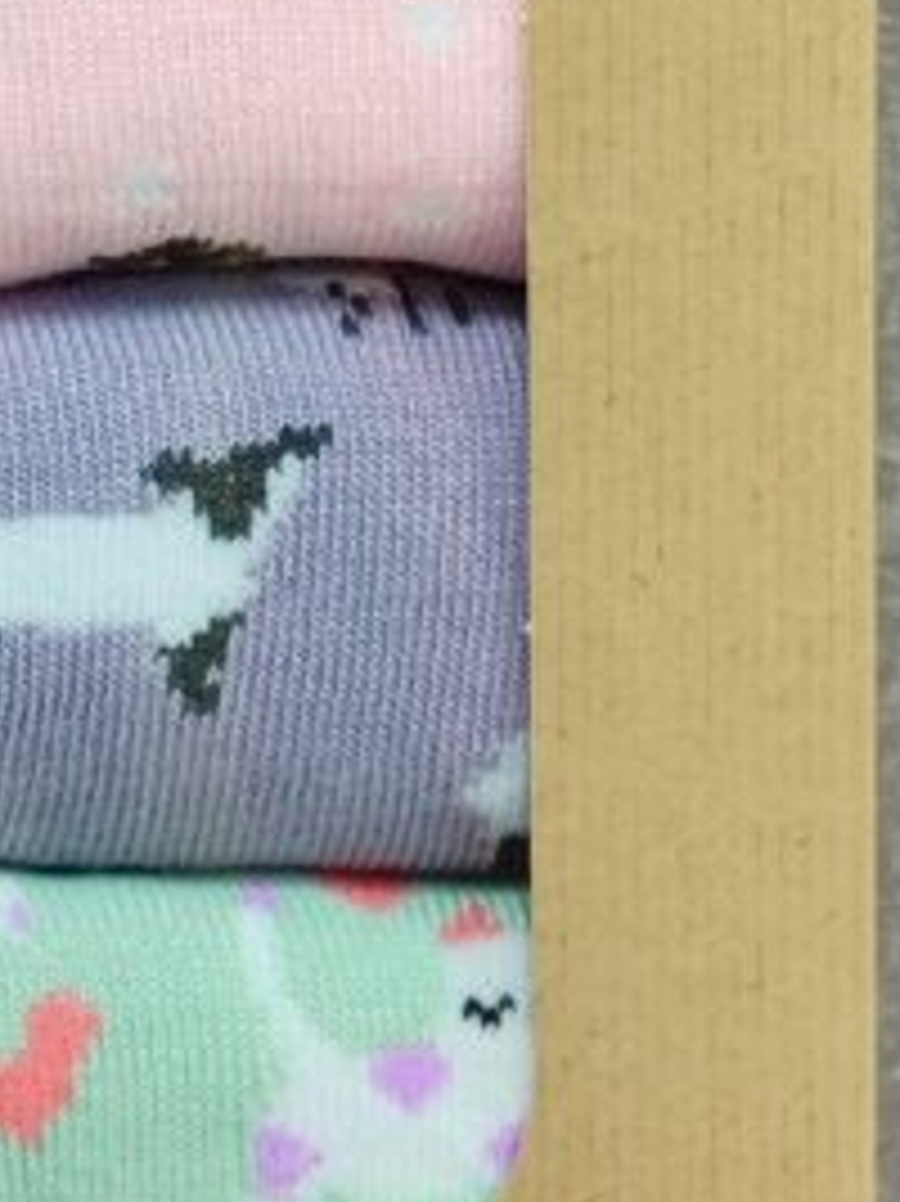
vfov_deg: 25.7
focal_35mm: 75
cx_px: 45
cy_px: 293
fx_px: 2602
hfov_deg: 19.2
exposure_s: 1/50
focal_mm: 5.95
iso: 385
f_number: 1.89
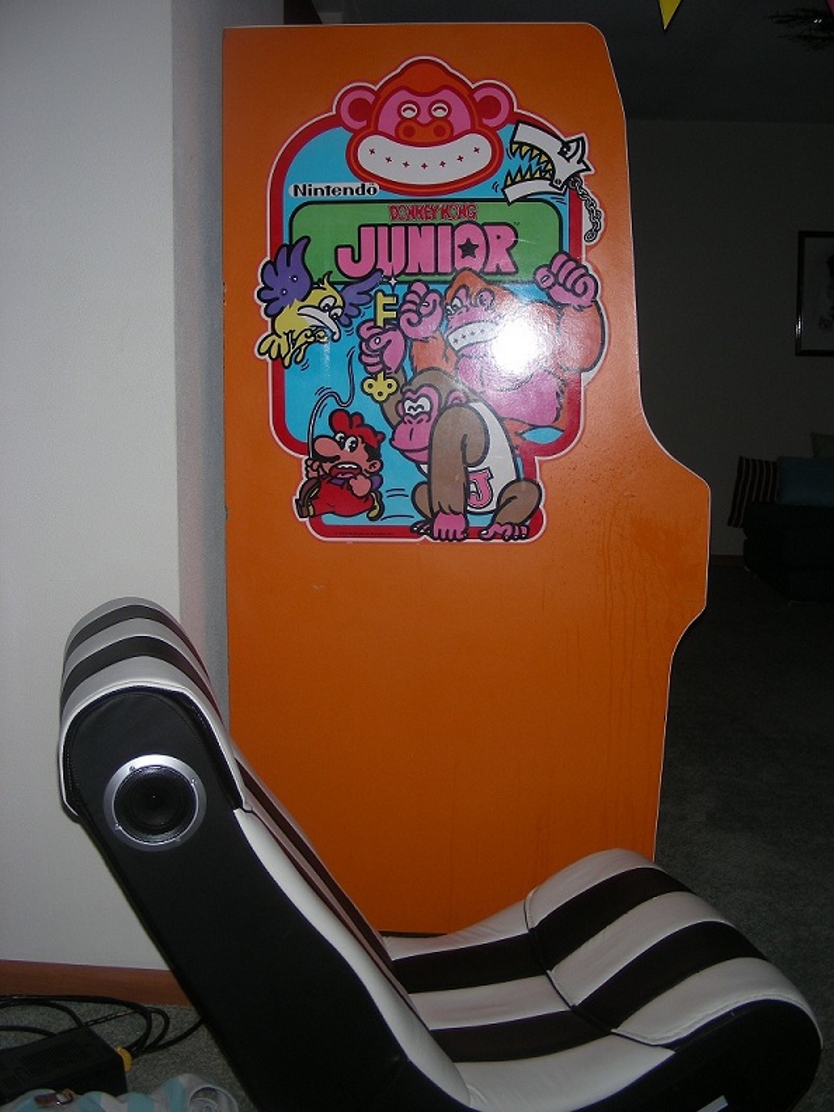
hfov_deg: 37.7
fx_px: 1221
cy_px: 556
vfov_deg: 49.0
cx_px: 417
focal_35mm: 38
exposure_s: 1/60
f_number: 3.5
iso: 50
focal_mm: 6.3
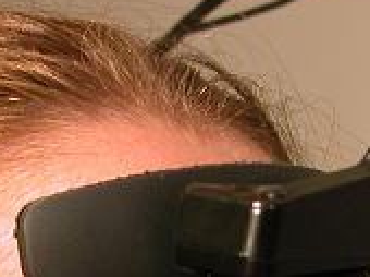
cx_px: 96
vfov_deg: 6.4
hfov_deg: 8.8
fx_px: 2412
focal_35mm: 226
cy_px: 526
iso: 138
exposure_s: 1/3.9
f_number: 3
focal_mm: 12.7
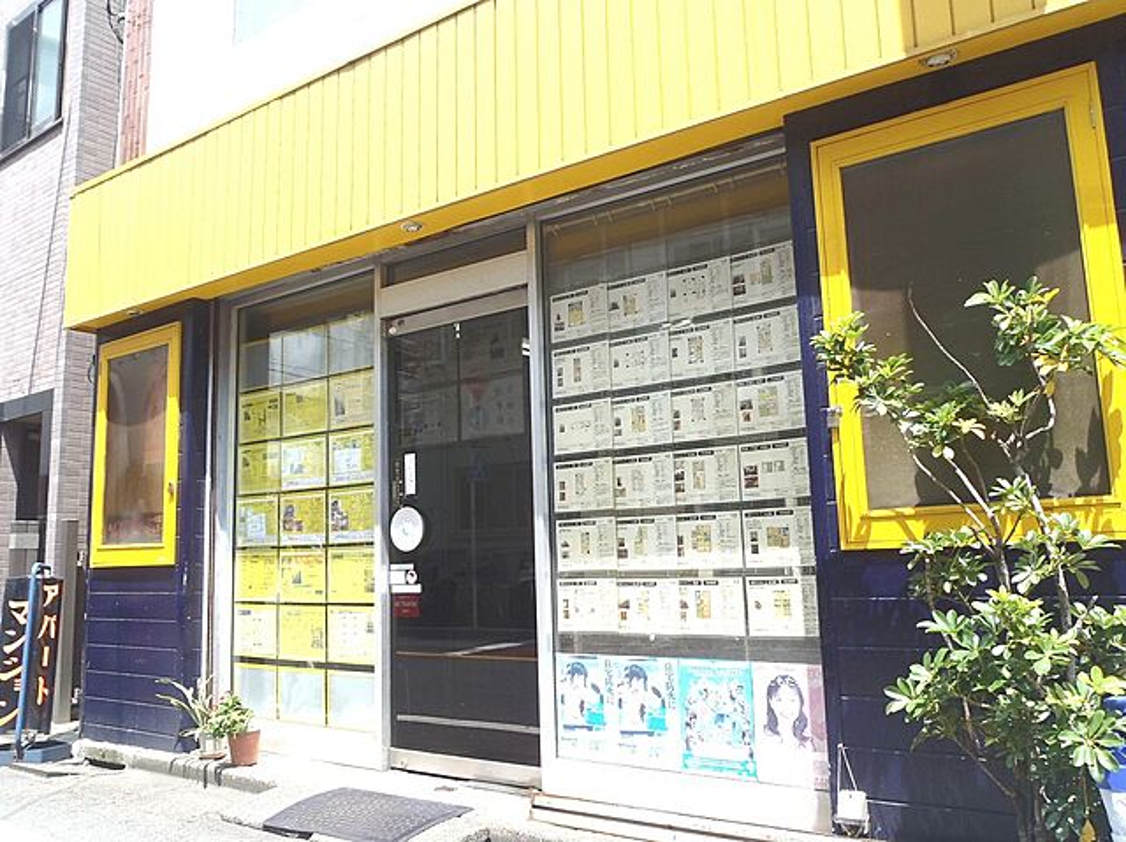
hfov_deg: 63.5
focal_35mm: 28
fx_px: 910
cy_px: 421
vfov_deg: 49.7
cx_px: 563
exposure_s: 1/200
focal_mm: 5
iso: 80
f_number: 4.5
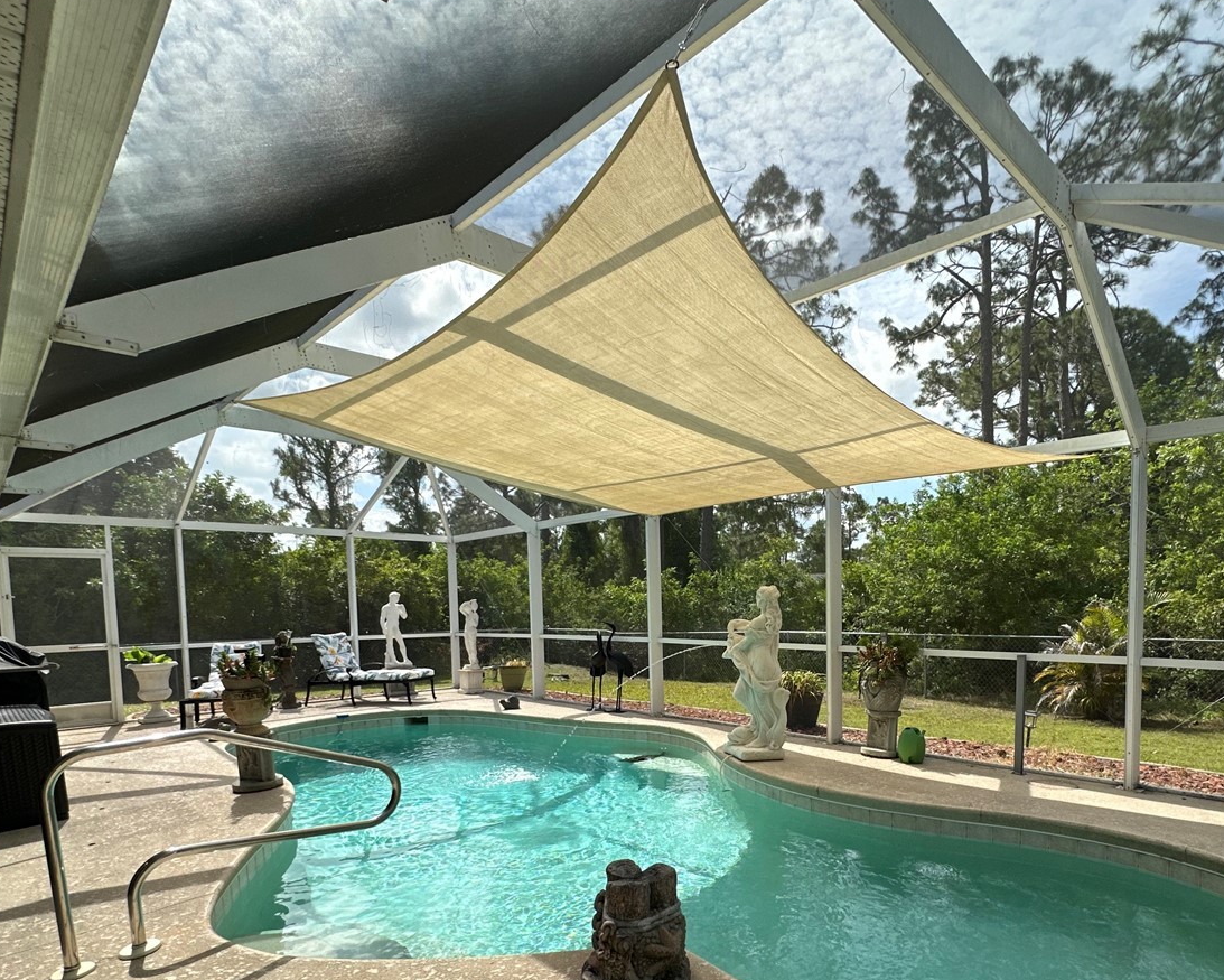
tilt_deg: -4.7
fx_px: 725
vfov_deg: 66.2
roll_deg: +0.5
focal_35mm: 20
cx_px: 683
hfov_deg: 80.0
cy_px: 656
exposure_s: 1/1014
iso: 50
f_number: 2.2
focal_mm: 2.22
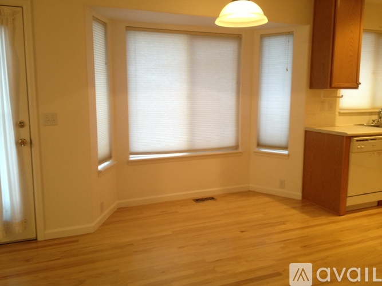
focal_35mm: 35
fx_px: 386
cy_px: 143
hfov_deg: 52.6
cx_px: 191
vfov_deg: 40.7
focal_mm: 4.28
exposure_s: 1/20
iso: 100
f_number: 2.4
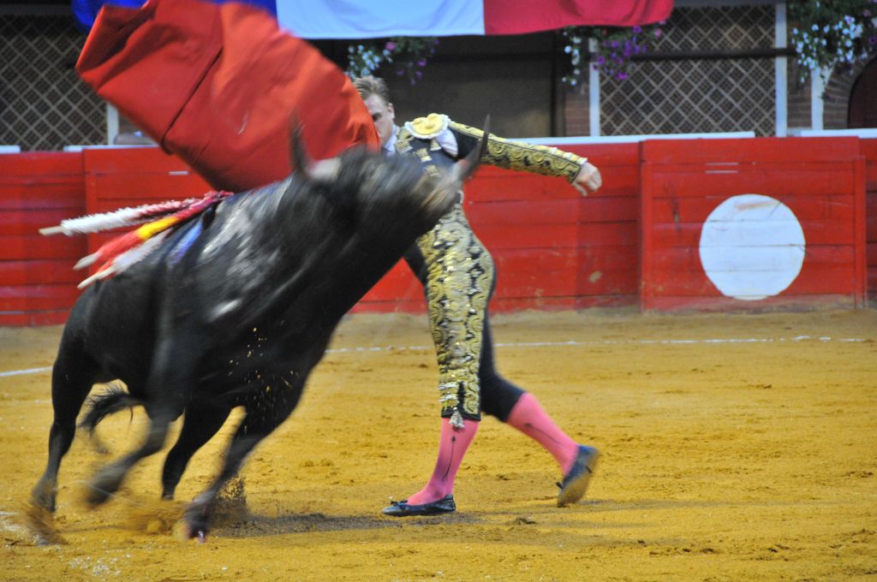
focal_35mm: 225
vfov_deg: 6.1
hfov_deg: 9.2
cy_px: 291
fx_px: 5474
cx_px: 438
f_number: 5.6
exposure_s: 1/60
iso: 1600
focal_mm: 150
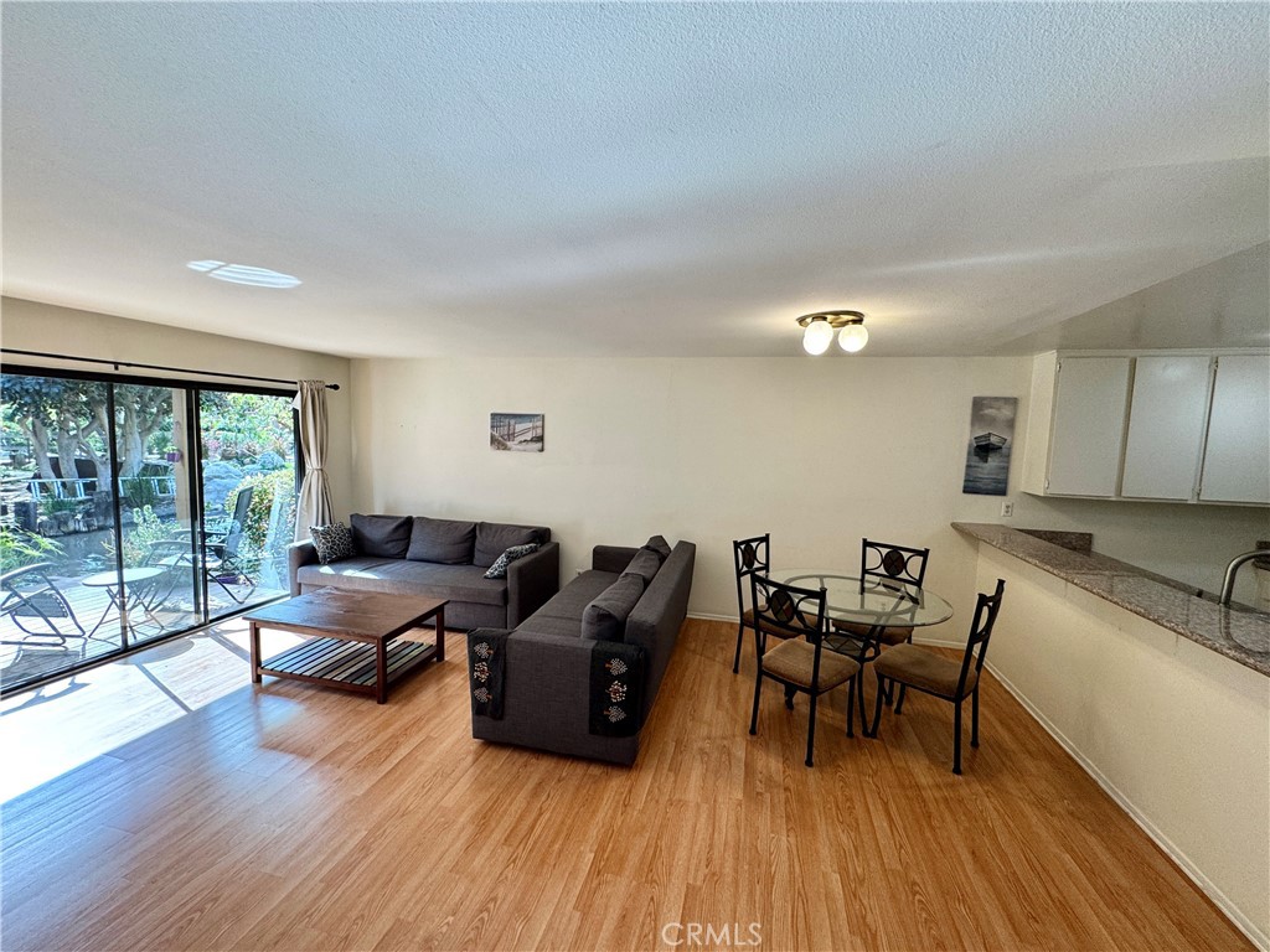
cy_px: 476
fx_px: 514
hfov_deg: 102.1
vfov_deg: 85.7
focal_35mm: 14
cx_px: 635
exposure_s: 1/120
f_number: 2.2
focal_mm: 2.22
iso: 125
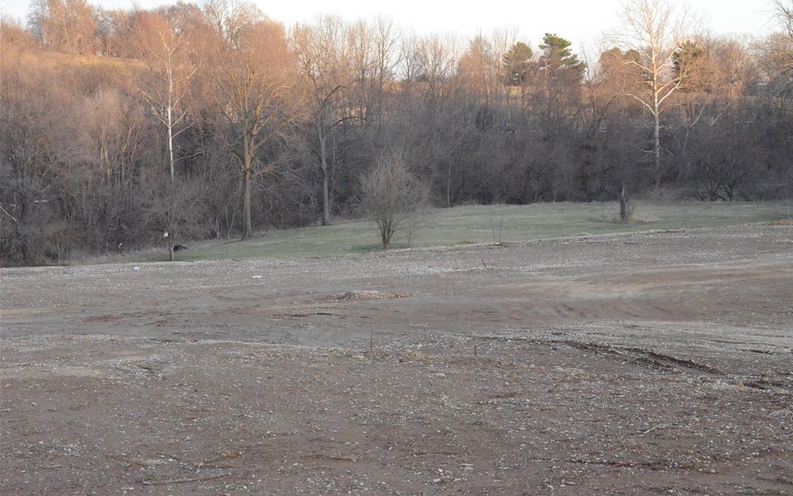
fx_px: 1729
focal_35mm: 80
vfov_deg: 16.3
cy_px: 256
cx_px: 399
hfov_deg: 25.8
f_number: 14
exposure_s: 1/800
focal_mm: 52
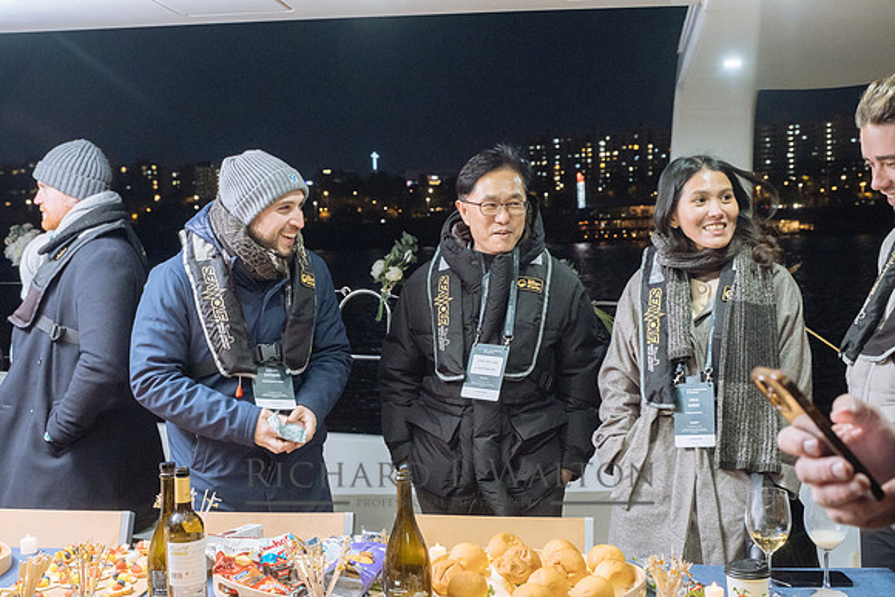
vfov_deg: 29.9
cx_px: 448
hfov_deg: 43.6
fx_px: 1119
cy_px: 298
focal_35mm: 45
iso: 1600
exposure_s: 1/60
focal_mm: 30.2
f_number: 4.5
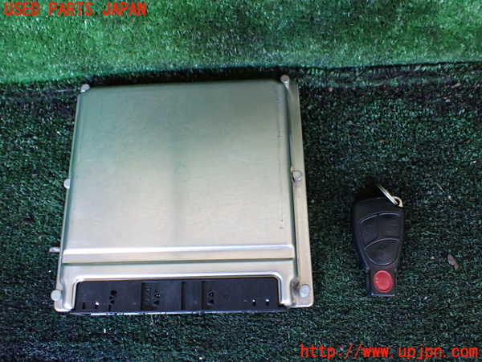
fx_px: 418
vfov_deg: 46.8
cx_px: 241
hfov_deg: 60.0
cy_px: 181
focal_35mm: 30
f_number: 2.3
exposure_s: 1/125
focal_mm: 5.4
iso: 500
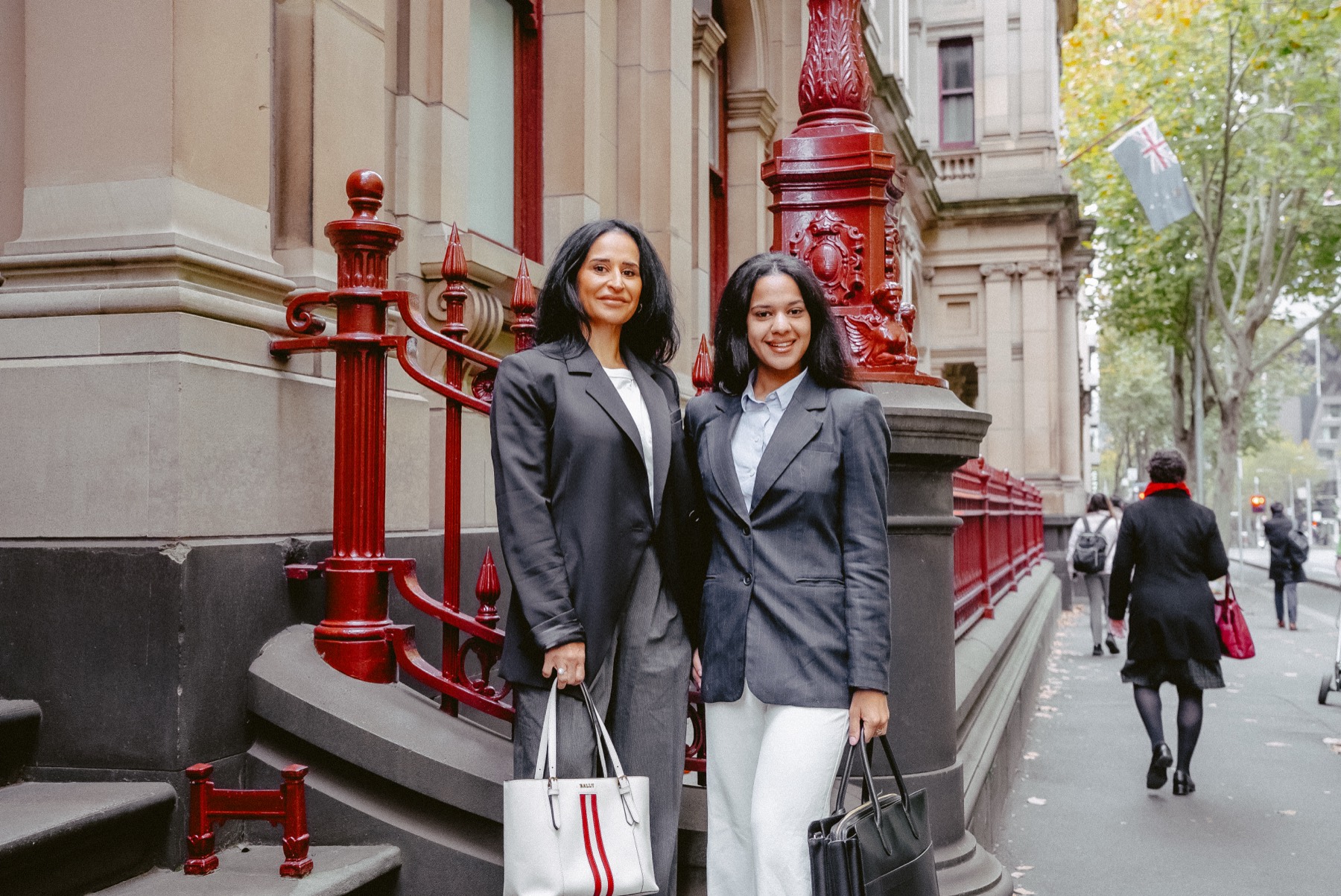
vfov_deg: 35.1
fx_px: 1416
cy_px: 448
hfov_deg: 50.7
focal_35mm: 38
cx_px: 670
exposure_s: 1/100
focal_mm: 38
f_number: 4.5
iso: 12800
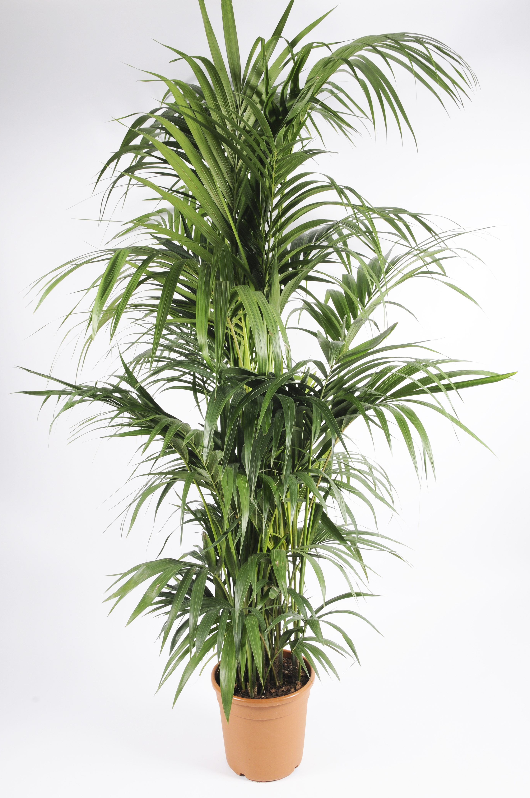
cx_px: 262
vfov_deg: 55.8
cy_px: 389
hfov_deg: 38.8
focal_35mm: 34
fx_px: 753
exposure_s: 1/125
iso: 250
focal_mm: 22
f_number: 13
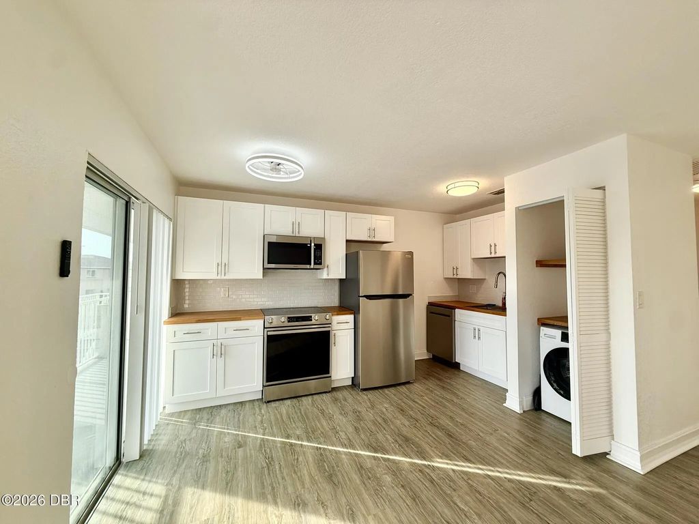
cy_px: 262
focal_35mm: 14
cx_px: 350
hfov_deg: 102.1
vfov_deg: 85.7
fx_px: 283
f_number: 2.2
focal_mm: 2.22
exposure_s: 1/120
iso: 80
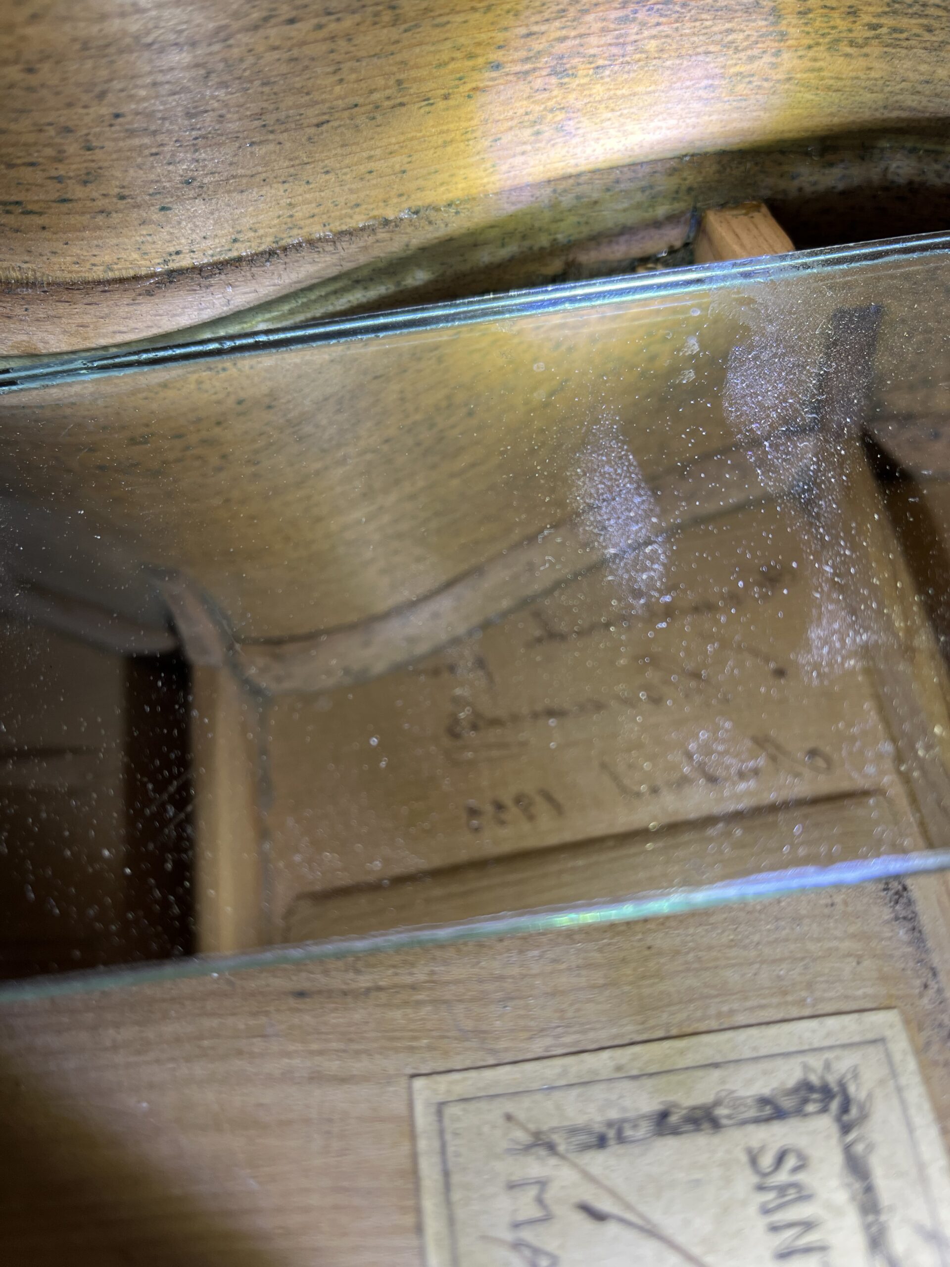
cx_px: 475
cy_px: 634
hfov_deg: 53.1
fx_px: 951
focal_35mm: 26
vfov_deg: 67.3
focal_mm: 5.1
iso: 50
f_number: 1.6
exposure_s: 1/100
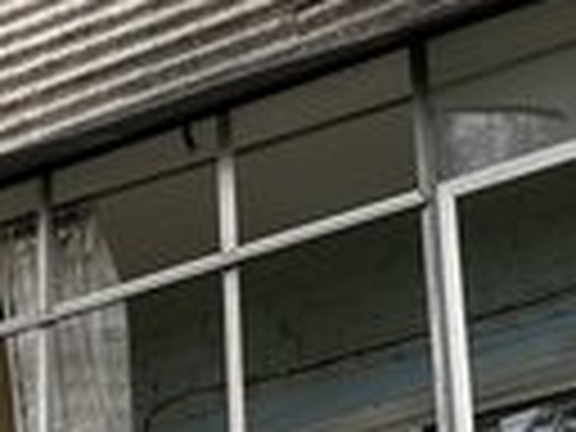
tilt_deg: +26.1
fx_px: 3994
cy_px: 50
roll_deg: -0.2
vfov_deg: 6.2
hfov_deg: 8.1
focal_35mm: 240
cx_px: -238
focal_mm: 9
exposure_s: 1/110
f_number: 2.8
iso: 25
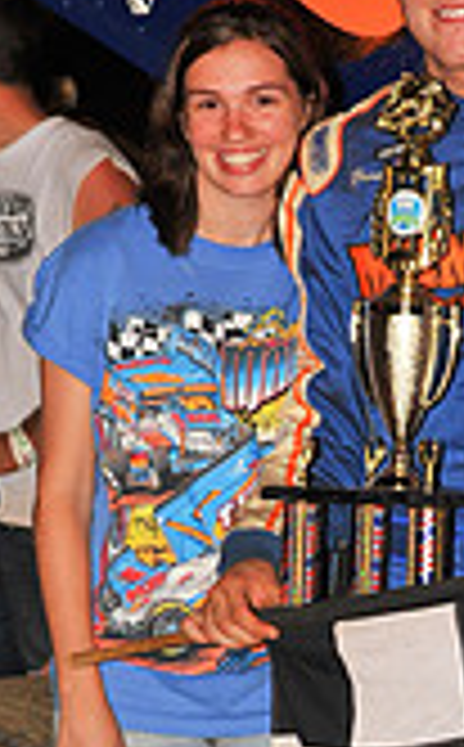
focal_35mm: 277
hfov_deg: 4.7
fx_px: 5634
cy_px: 616
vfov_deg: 7.6
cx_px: 622
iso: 500
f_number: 7.1
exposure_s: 1/320
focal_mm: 100
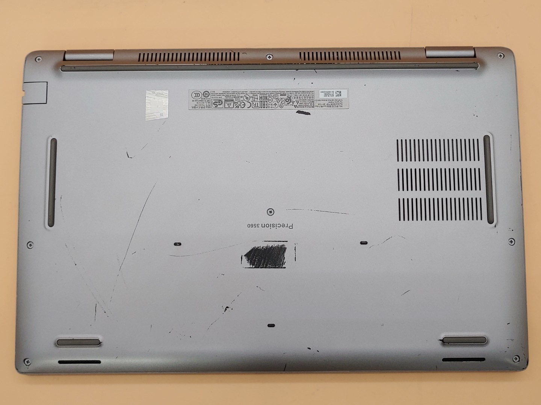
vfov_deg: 39.7
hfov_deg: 51.4
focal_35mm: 36
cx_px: 270
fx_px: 563
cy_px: 202
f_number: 1.8
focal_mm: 4.36
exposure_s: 1/96
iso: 50
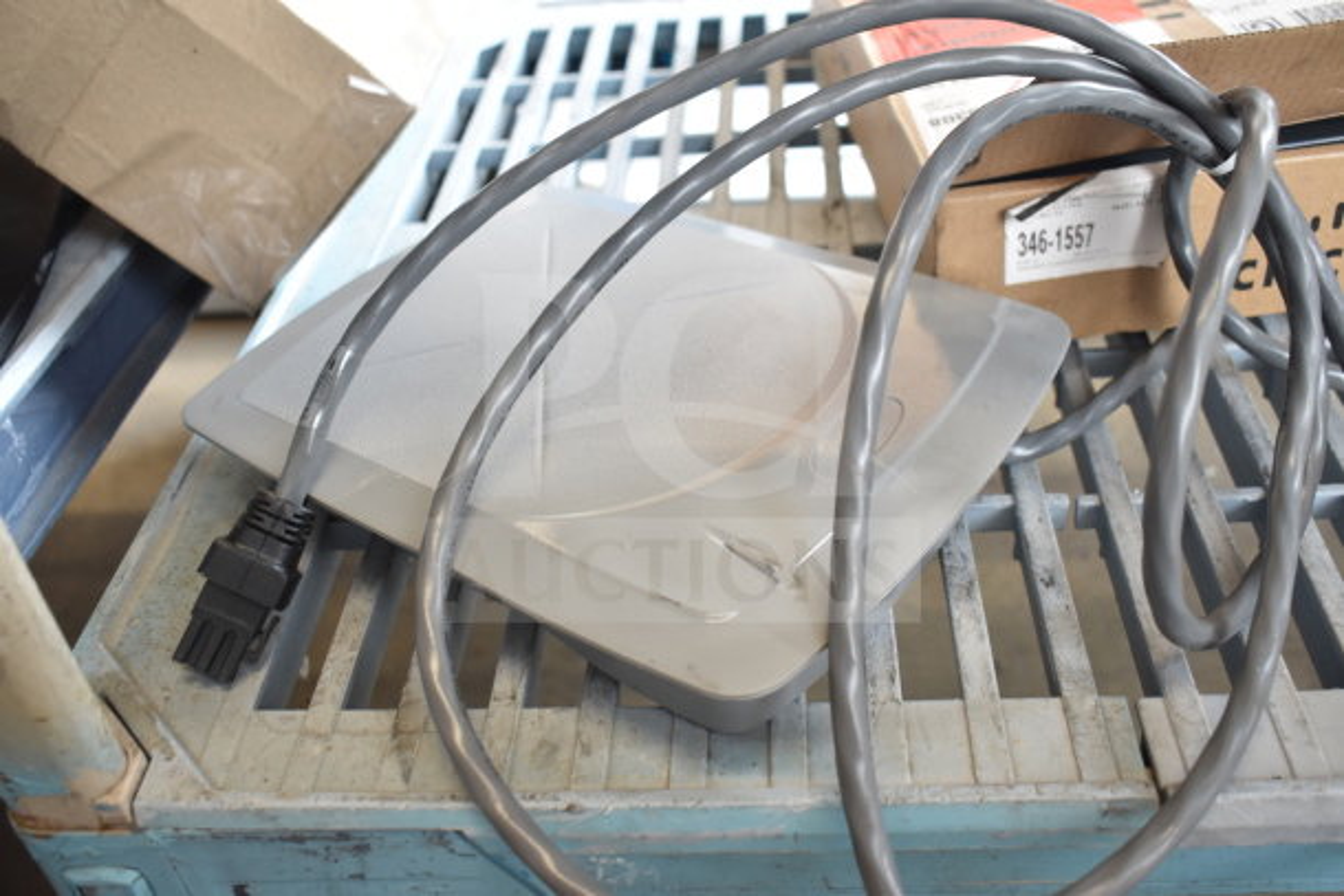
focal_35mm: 36
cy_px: 448
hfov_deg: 53.1
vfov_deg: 36.9
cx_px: 672
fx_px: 1344
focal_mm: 24
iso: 720
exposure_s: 1/40
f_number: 3.8
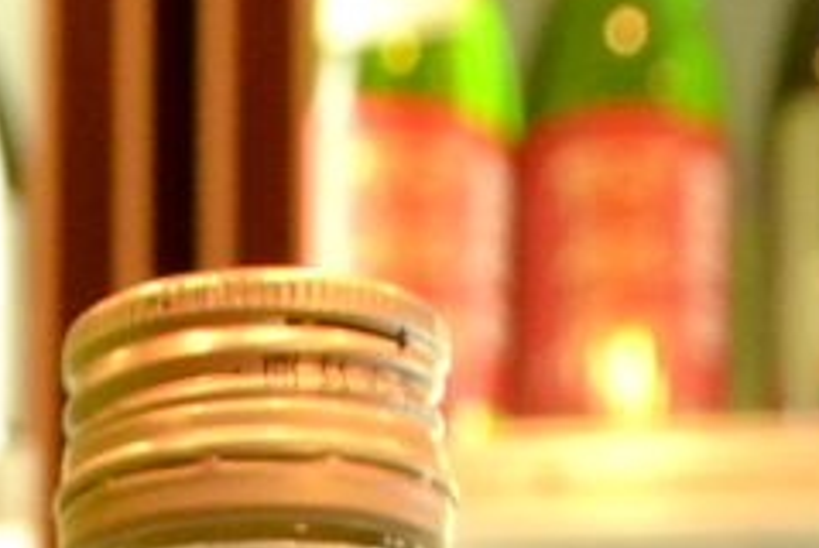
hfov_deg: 10.6
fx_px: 4282
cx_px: -288
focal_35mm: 188
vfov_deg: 6.7
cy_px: 1634
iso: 1600
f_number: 5.6
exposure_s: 1/60
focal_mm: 20
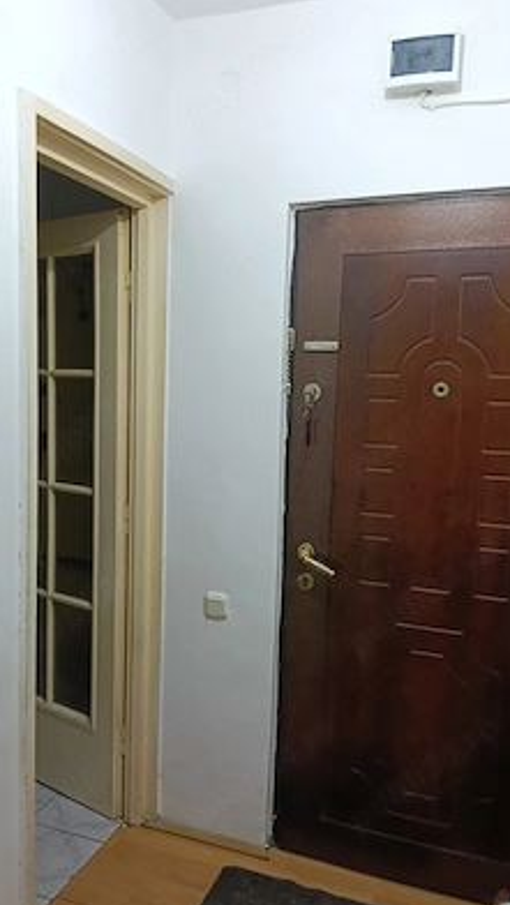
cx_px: 180
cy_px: 459
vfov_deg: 64.3
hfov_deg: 38.7
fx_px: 720
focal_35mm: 30
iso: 400
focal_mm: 3.98
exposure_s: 1/33.3
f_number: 1.8
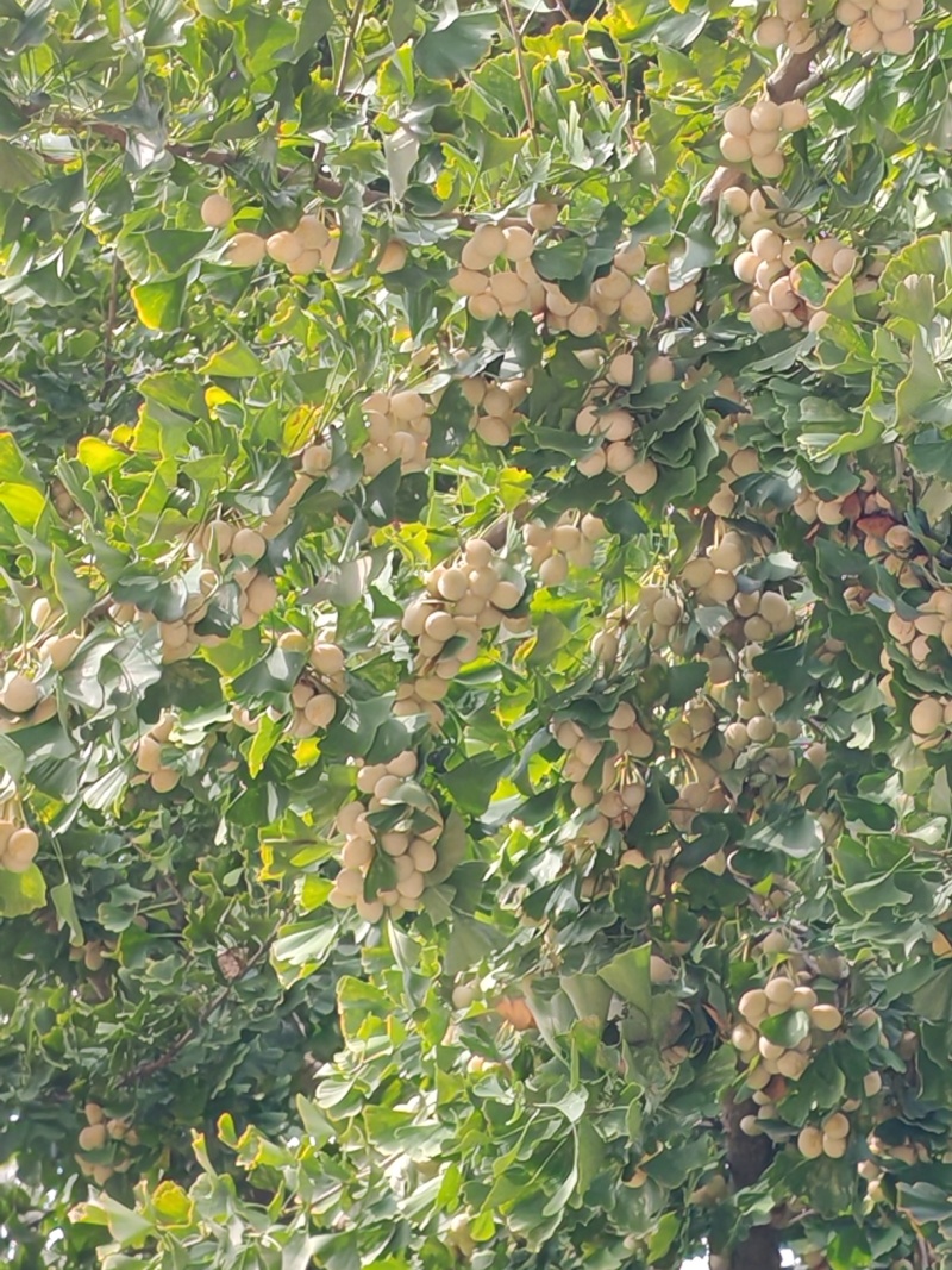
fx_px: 3778
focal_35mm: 103
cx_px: 476
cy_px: 635
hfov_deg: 14.4
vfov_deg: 19.1
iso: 50
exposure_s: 1/580
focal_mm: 5.52
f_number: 1.95
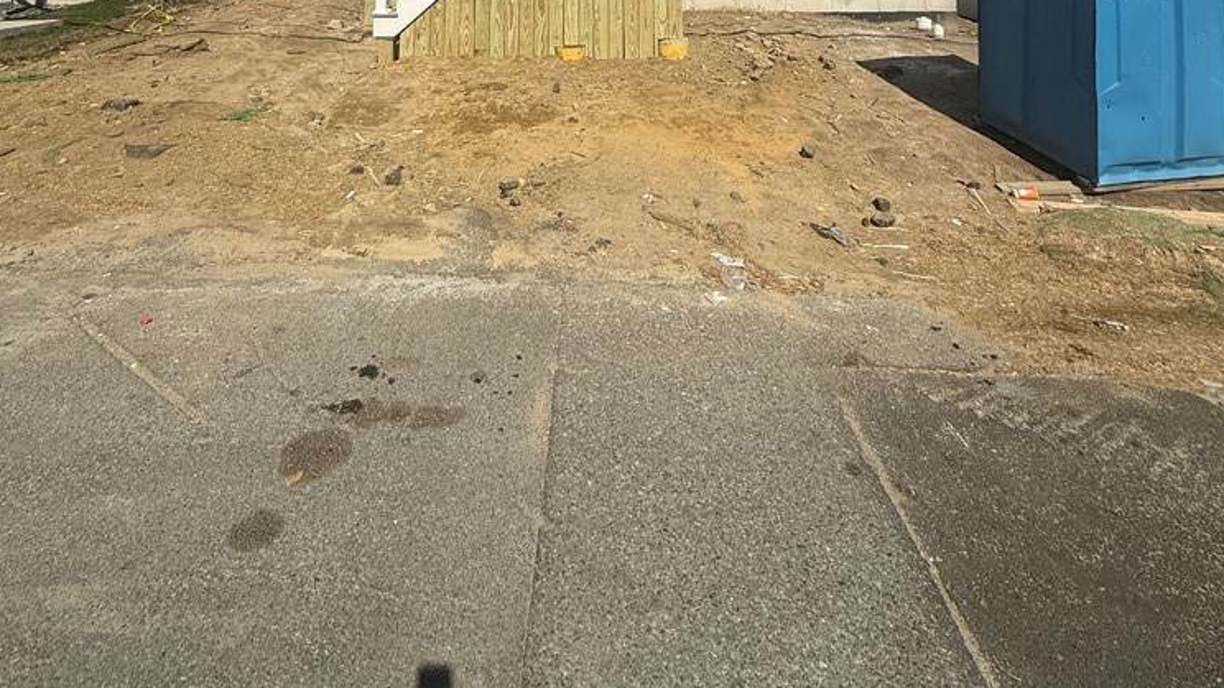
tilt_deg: +7.6
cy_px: -140
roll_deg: -0.2
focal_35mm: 21
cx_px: 627
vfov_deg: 38.9
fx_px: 681
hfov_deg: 83.8
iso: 50
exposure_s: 1/6803
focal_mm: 2.22
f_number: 2.2
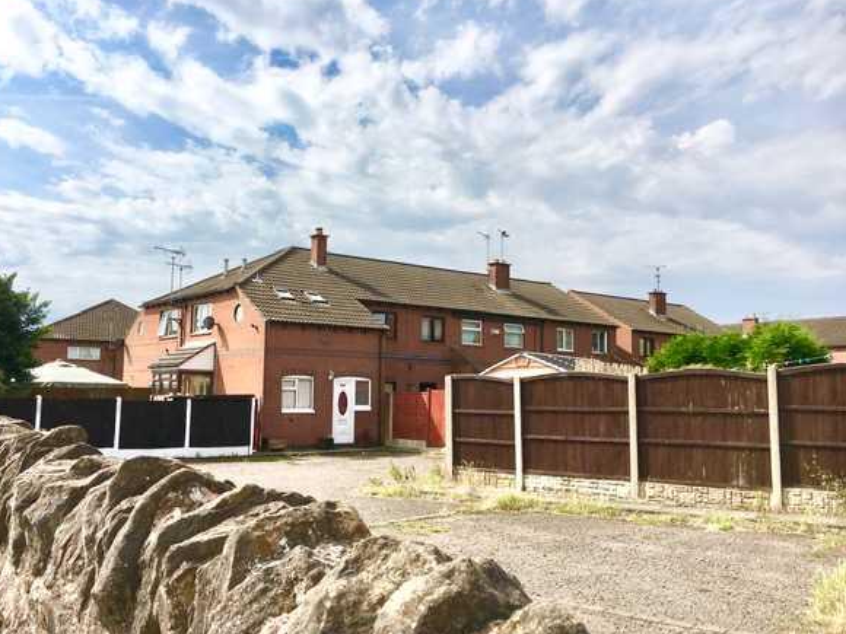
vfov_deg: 44.2
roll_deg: -0.2
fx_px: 782
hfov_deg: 56.7
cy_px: 312
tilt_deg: +6.6
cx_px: 381
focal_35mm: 32
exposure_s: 1/2481
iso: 25
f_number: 2.2
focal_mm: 4.15
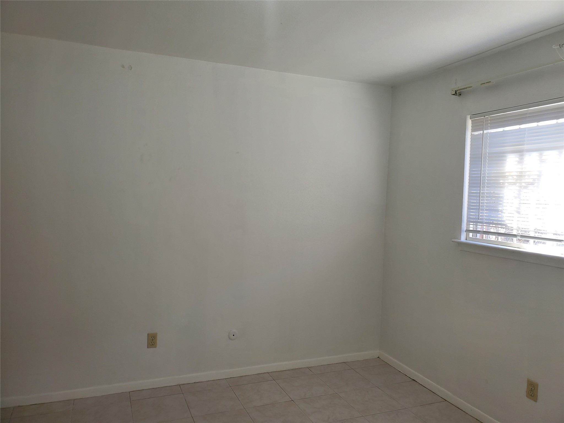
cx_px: 282
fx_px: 424
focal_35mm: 26
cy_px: 212
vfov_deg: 53.1
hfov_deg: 67.3
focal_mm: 4.3
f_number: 2.4
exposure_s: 1/120
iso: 64
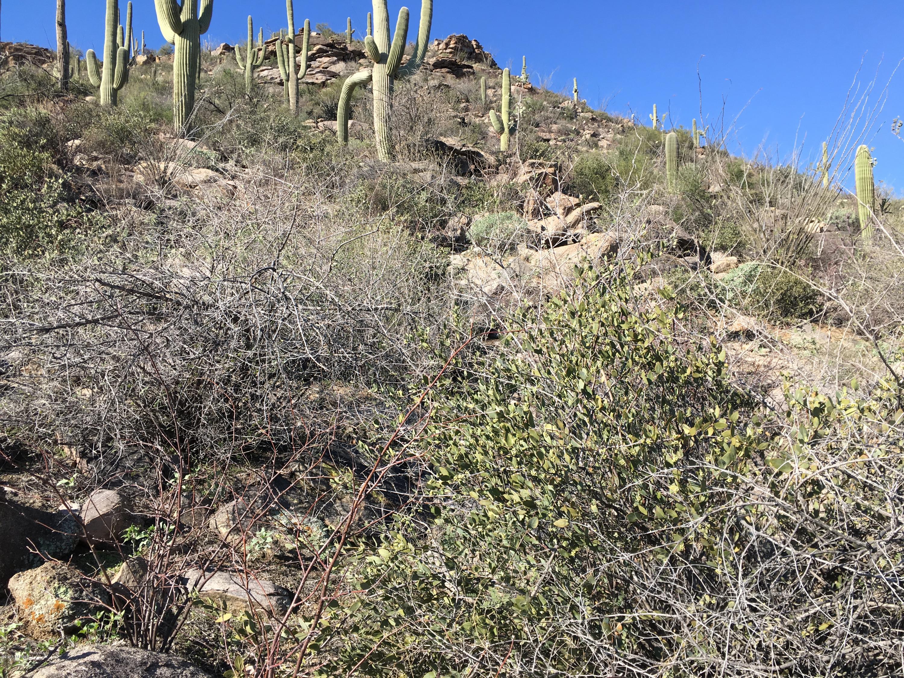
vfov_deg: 48.2
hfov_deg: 61.7
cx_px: 452
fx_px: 757
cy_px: 339
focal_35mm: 29
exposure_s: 1/884
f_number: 2.2
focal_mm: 4.15
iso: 25
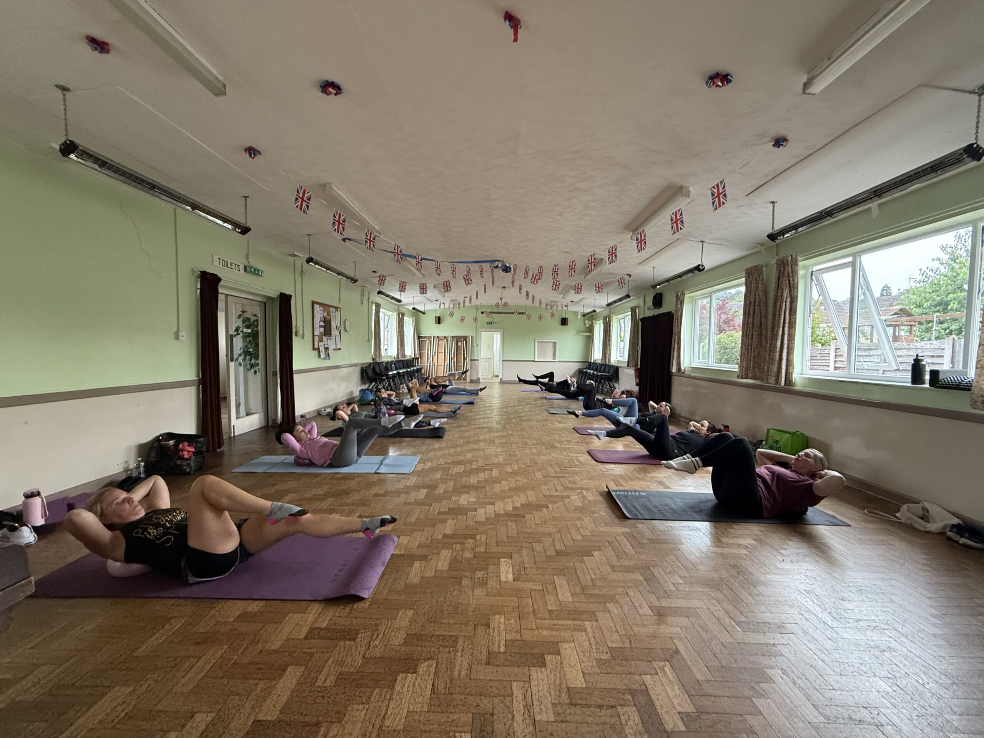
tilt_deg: -3.4
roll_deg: -1.2
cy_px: 369
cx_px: 492
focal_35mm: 14
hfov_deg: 102.1
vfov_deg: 85.7
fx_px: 398
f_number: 2.2
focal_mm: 2.22
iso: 320
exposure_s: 1/67
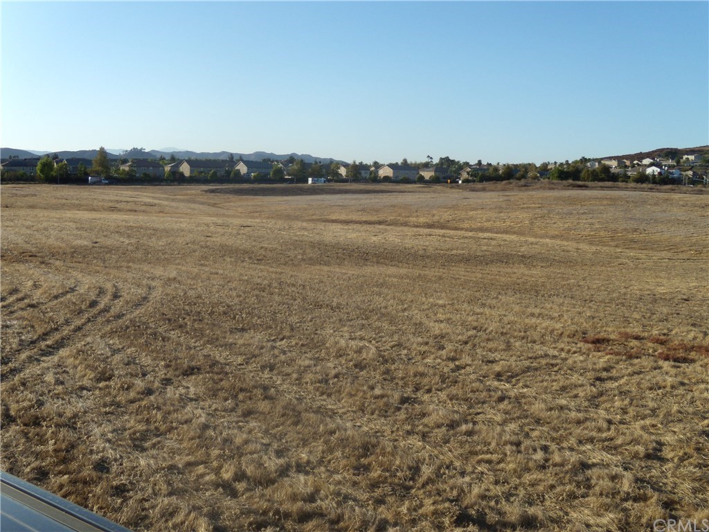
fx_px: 737
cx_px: 354
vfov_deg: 39.7
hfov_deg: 51.4
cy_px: 266
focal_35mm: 36
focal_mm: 6.4
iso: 80
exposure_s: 1/640
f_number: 3.6
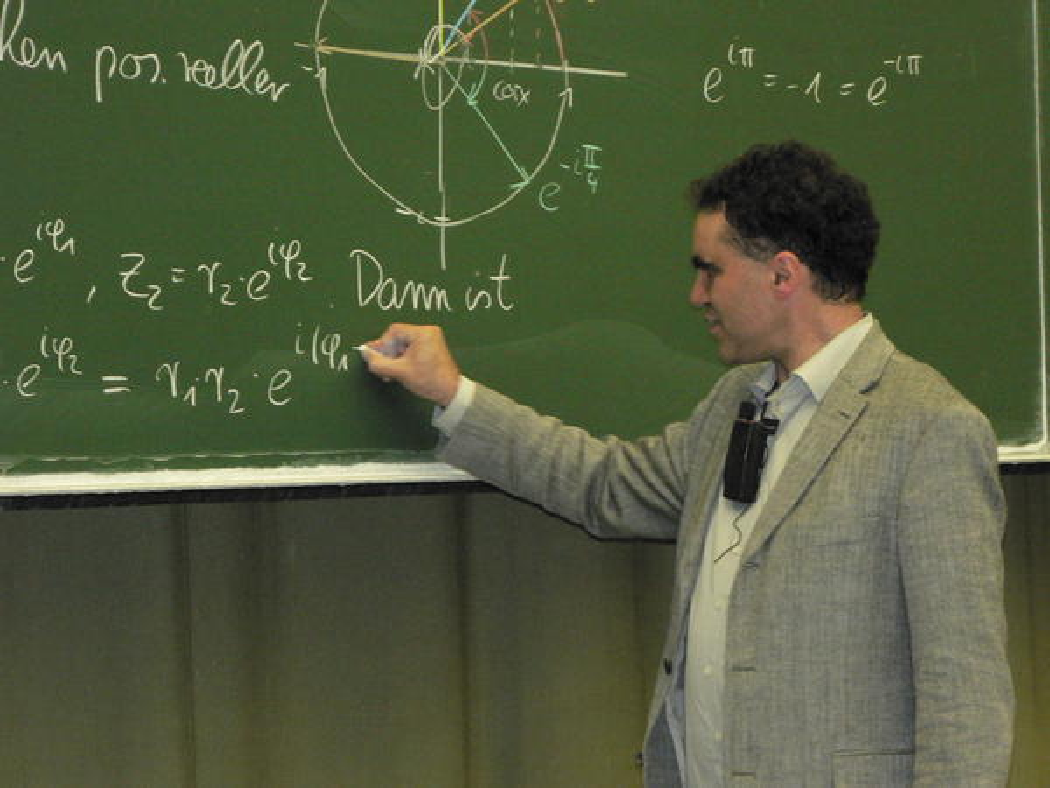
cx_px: 525
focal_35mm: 157
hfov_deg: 12.6
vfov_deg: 9.5
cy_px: 394
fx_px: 4762
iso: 400
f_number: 3.3
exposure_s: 1/60
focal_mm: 26.2
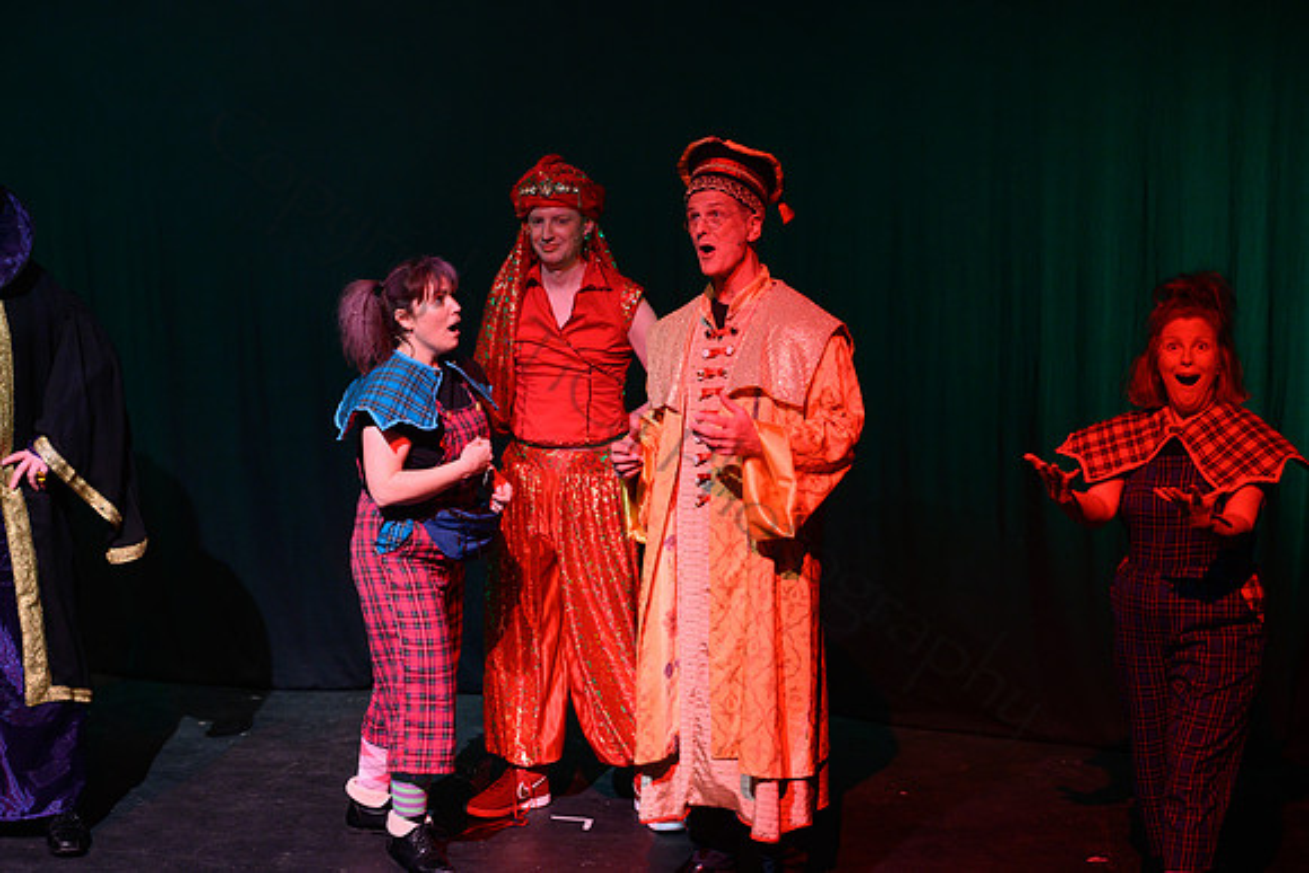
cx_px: 654
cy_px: 436
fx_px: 2546
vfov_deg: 19.5
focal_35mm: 70
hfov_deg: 28.8
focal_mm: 70
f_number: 2.8
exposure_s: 1/50
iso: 1000
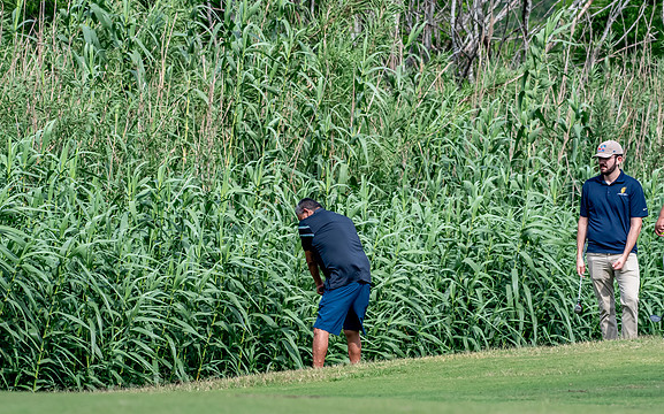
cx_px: 331
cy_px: 214
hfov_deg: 6.5
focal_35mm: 323
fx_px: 5842
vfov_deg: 4.1
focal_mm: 210
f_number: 5.6
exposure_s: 1/2000
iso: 1000
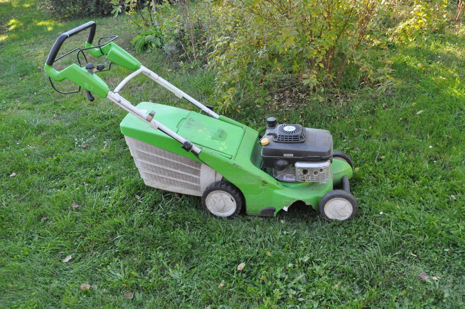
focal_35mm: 33
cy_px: 154
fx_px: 426
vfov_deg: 39.9
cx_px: 232
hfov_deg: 57.3
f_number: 9
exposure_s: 1/320
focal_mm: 22
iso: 2500
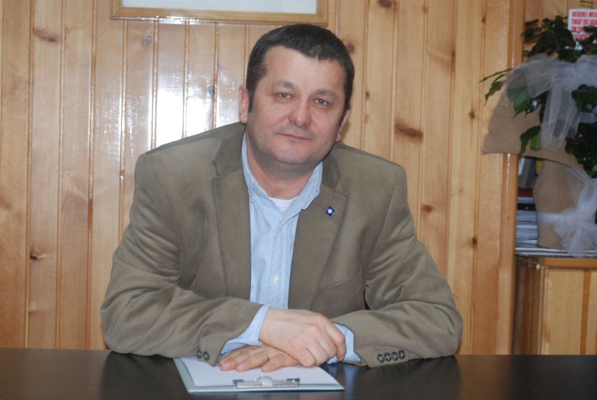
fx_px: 1195
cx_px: 298
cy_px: 200
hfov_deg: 28.0
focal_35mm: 72
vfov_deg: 19.0
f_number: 5.6
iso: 1250
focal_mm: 48
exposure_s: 1/60
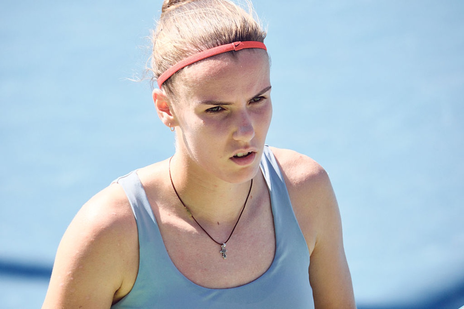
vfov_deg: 2.0
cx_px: 232
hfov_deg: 3.0
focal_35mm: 677
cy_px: 154
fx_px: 8726
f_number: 7.1
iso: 1000
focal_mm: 451.3
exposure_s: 1/1000
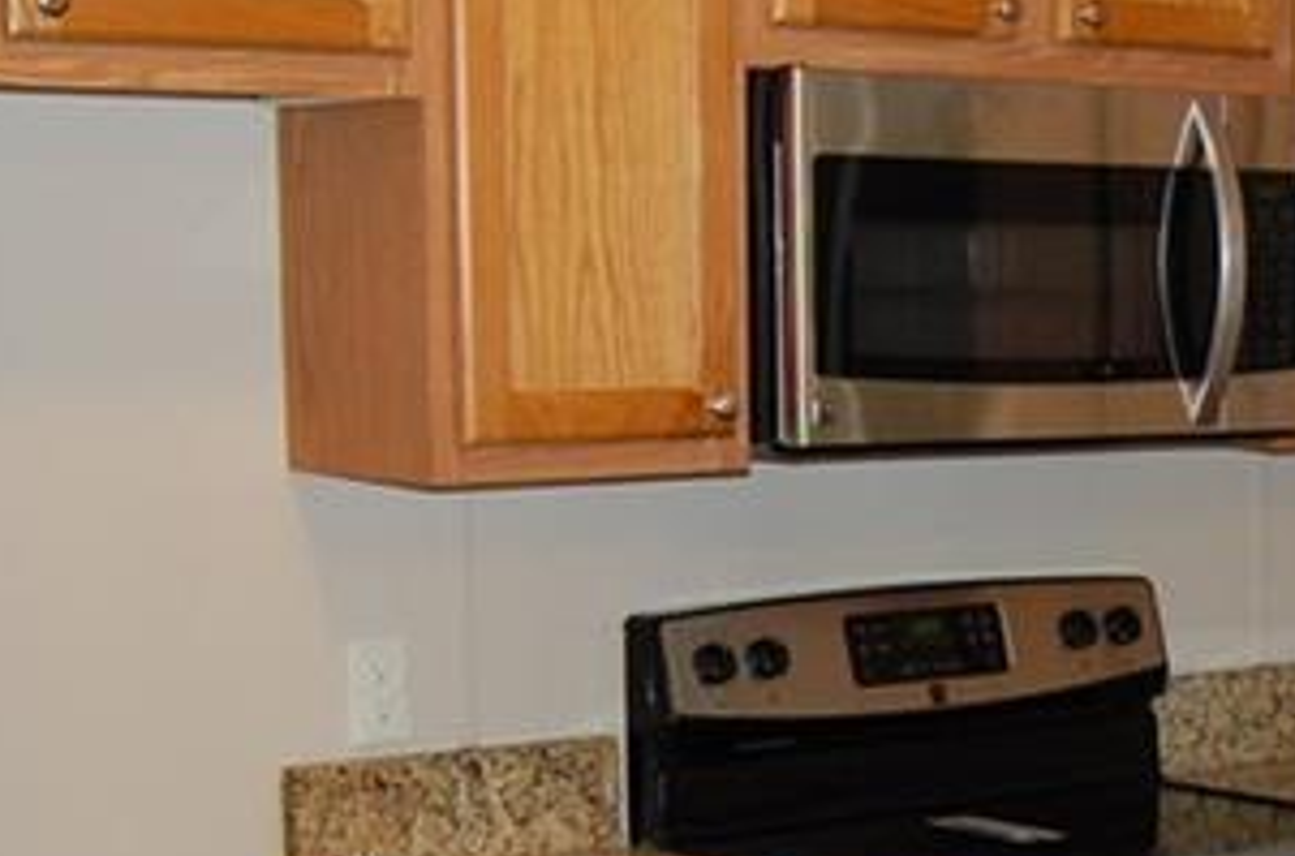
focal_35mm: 92
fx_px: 3301
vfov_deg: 14.6
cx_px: 1415
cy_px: 796
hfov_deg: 21.1
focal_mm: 18
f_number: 3.5
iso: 400
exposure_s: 1/60
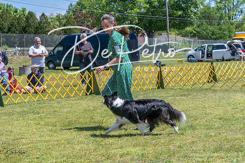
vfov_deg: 17.3
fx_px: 536
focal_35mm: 79
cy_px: 82
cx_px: 122
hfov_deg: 25.7
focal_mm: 74
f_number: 7.1
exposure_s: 1/1600
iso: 640
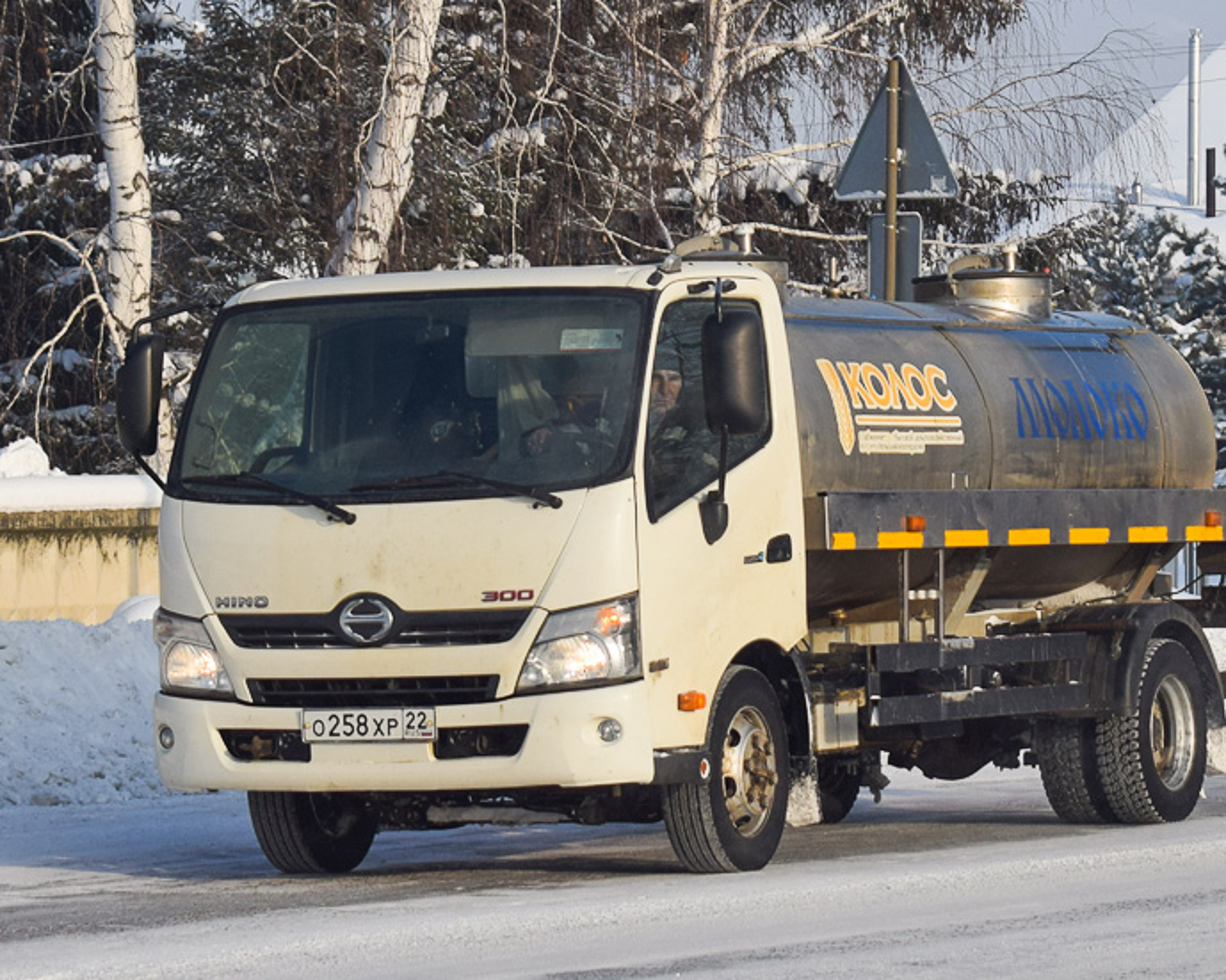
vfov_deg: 11.4
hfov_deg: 14.3
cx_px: 628
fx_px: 4891
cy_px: 333
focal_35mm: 135
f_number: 6.3
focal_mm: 55
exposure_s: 1/800
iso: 100
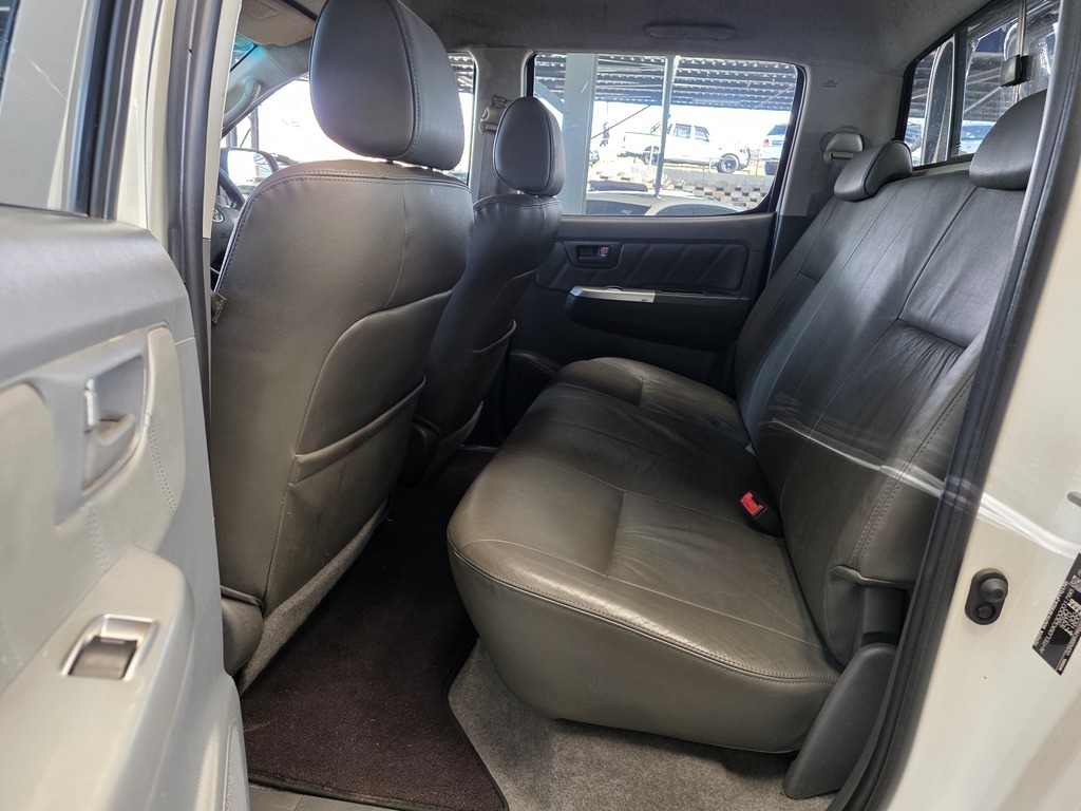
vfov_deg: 58.9
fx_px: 718
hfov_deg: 73.9
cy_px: 406
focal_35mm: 23
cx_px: 540
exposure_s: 1/100
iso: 160
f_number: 1.7
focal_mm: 6.25
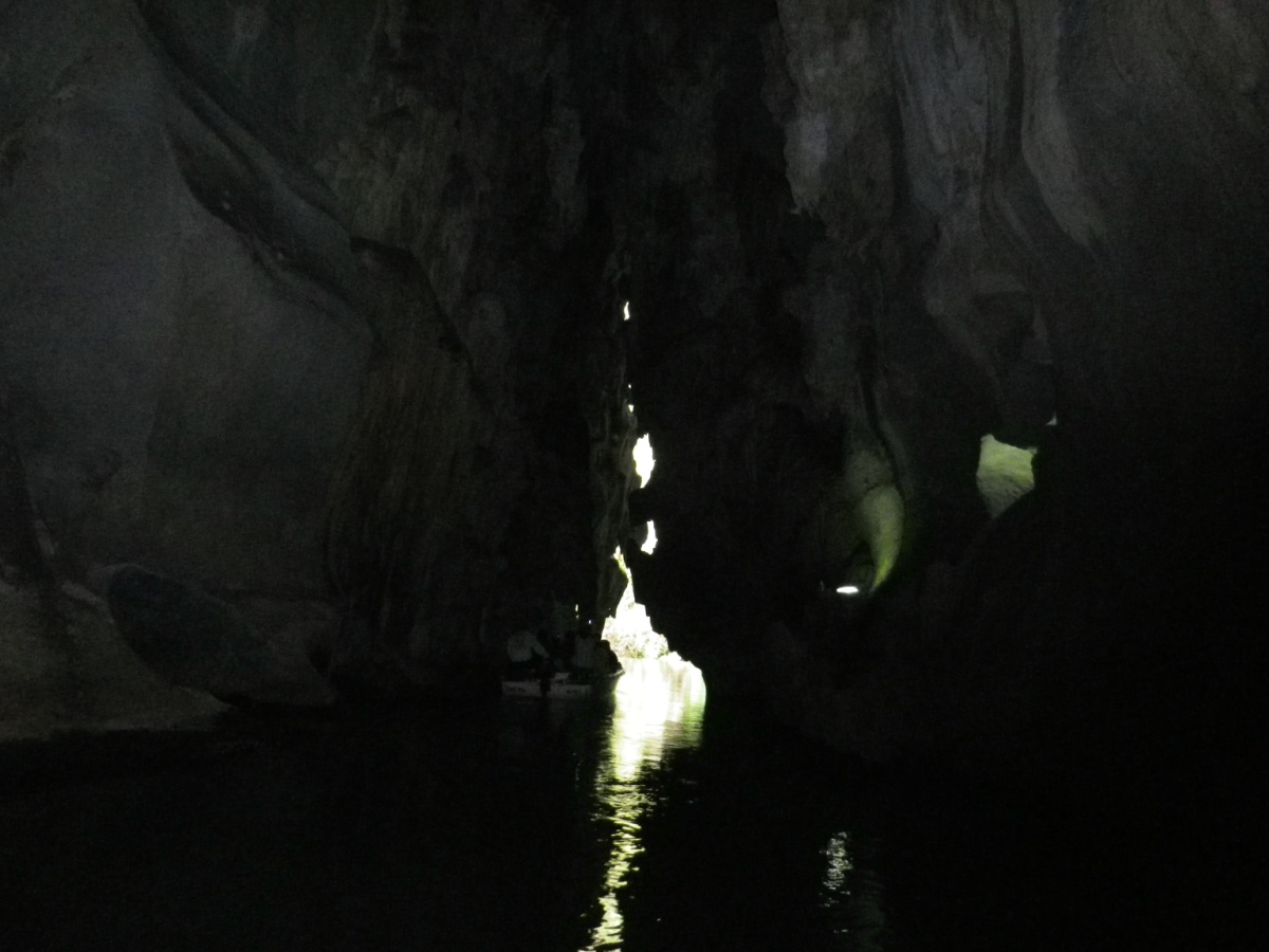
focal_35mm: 28
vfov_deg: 49.7
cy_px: 476
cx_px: 634
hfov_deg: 63.4
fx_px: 1026
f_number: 3.2
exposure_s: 1/50
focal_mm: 5
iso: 800
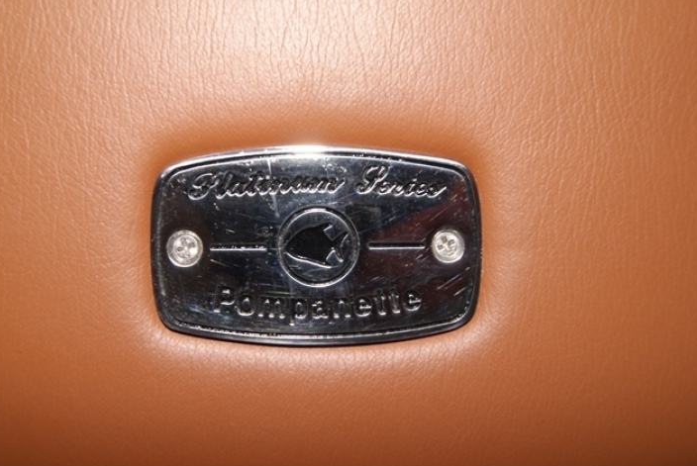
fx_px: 814
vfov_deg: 31.9
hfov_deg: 46.2
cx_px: 289
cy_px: 184
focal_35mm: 42
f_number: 5.6
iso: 400
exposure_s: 1/60
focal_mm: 22
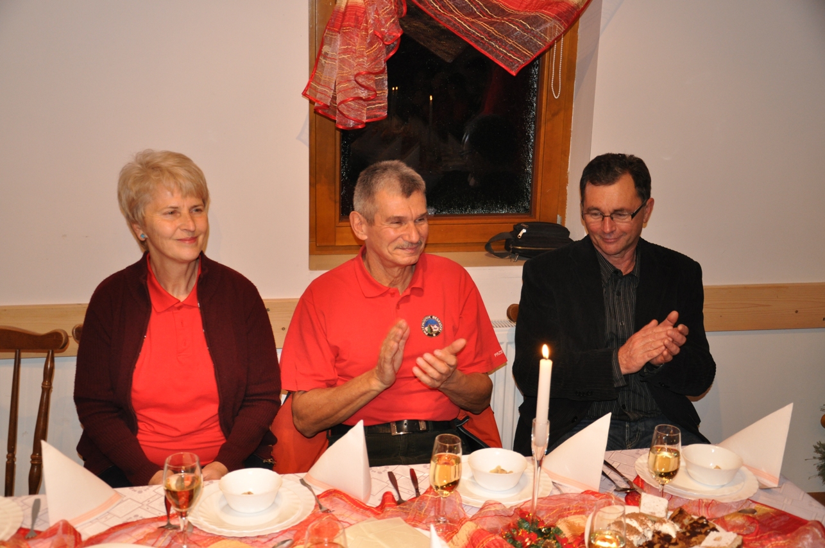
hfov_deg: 46.5
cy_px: 274
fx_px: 961
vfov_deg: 31.8
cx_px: 412
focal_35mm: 42
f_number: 4
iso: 800
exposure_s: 1/60
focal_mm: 28
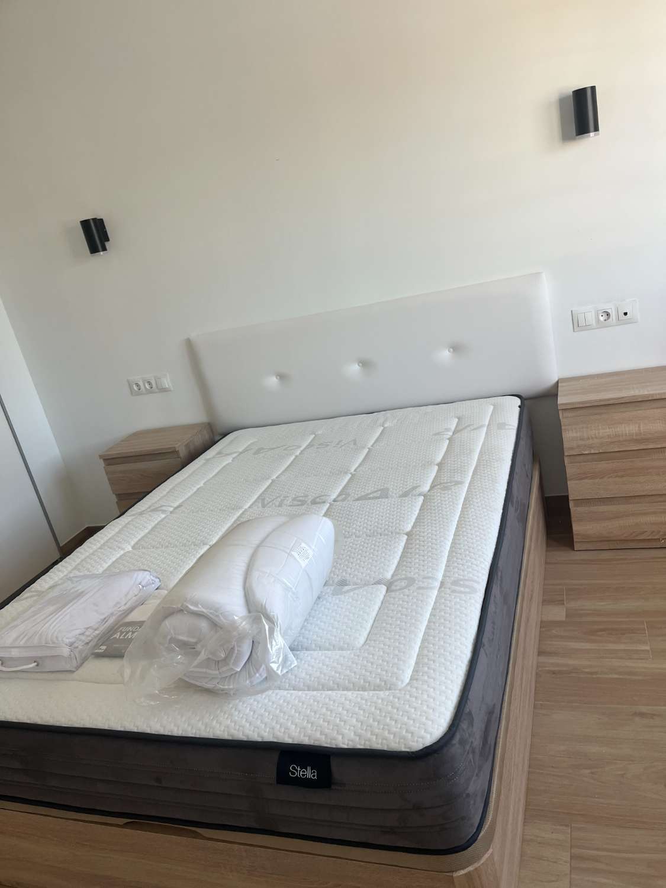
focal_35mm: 26
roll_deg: +11.6
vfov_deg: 67.3
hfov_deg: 53.1
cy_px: 444
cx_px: 333
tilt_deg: -17.3
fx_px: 667
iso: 100
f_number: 1.6
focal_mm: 5.1
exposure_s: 1/100
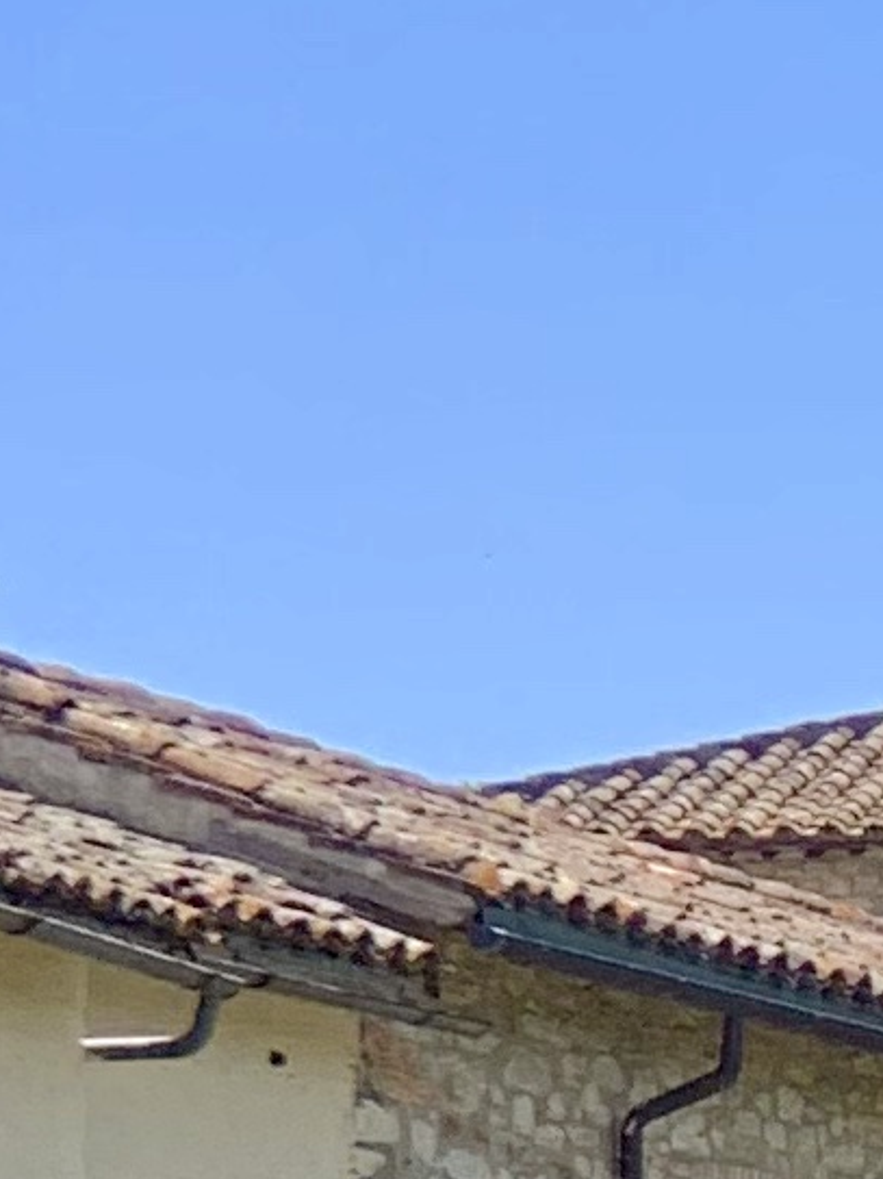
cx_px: 3029
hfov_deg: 6.7
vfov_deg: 9.8
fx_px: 6567
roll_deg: +0.9
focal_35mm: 193
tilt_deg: +3.6
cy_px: 1978
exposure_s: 1/1610
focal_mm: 4.25
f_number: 1.8
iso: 25
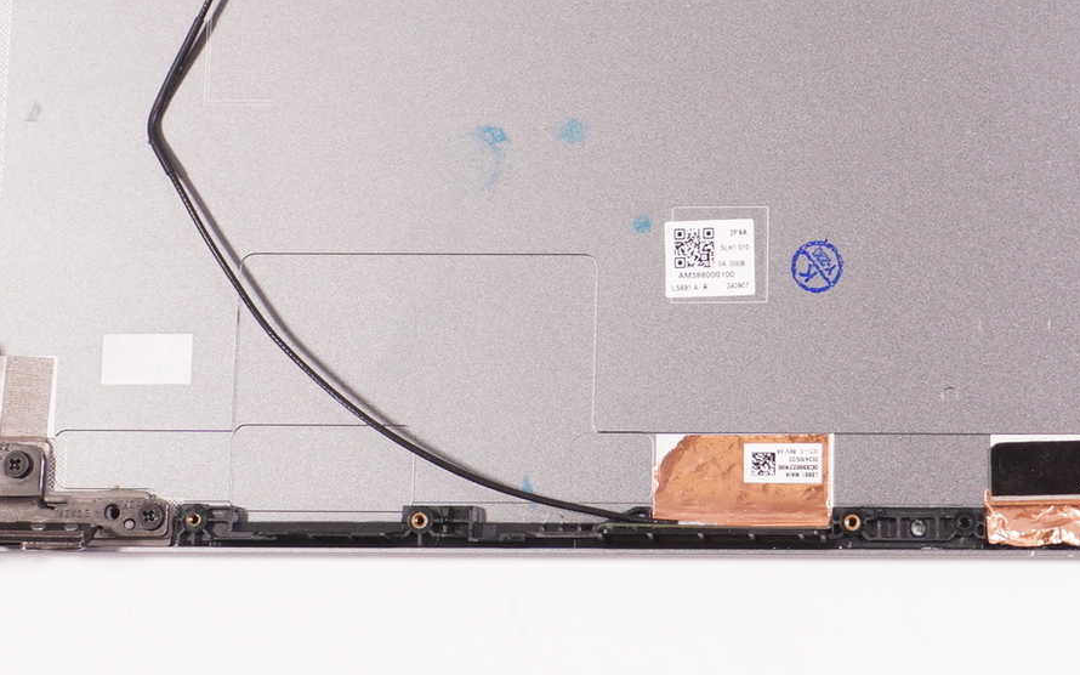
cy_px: -161
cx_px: 933
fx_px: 3662
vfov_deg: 10.3
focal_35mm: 124
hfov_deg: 16.6
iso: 500
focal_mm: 29
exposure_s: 1/100
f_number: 5.6
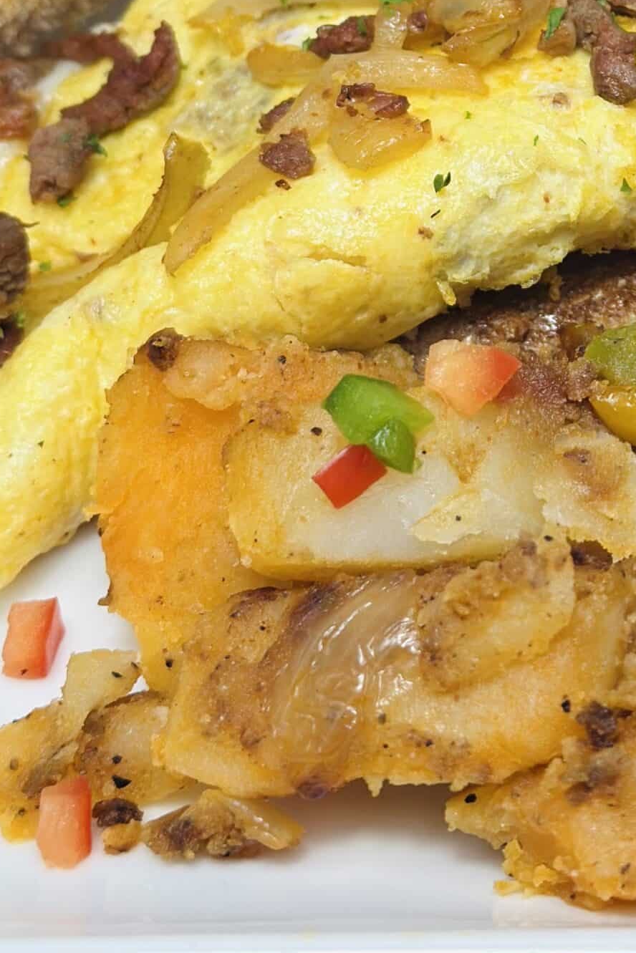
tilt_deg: -42.9
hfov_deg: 14.1
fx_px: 2542
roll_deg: -4.8
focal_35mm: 96
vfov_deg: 20.9
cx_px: 573
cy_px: 145
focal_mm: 6.86
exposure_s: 1/464
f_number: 1.78
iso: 80
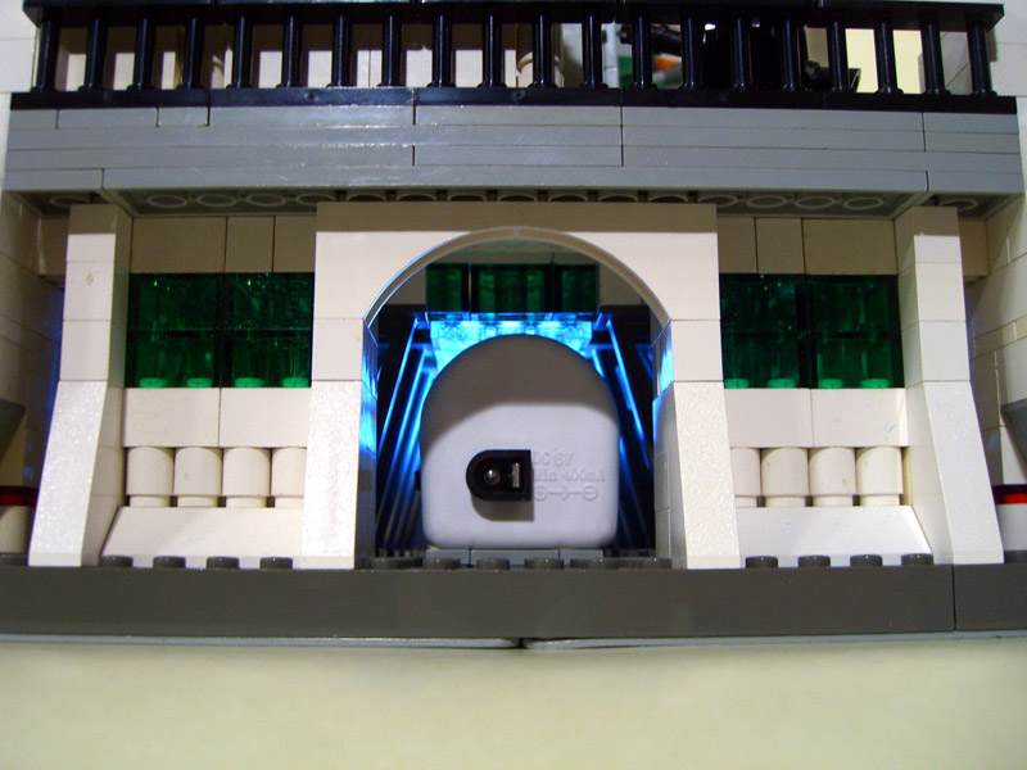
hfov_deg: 49.0
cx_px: 514
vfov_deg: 37.7
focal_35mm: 38
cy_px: 385
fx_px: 1127
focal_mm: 7.9
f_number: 2.8
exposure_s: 1/50
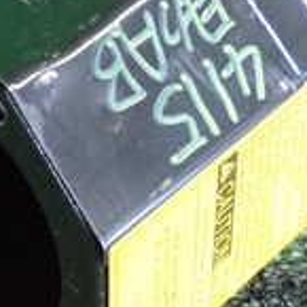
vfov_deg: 11.5
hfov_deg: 11.6
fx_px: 1505
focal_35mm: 150
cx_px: 87
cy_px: -28
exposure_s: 1/125
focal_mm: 7.31
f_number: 2.8
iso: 1250
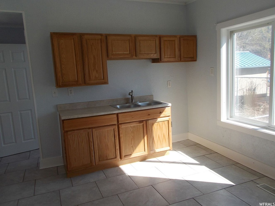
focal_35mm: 26
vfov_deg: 53.1
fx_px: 207
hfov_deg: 67.3
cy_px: 103
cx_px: 138
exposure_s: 1/160
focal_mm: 4.6
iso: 80
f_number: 3.2
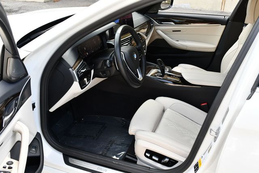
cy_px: 86
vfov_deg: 36.9
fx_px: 259
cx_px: 130
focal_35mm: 36
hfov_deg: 53.1
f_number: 5
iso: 400
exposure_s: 1/250
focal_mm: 18
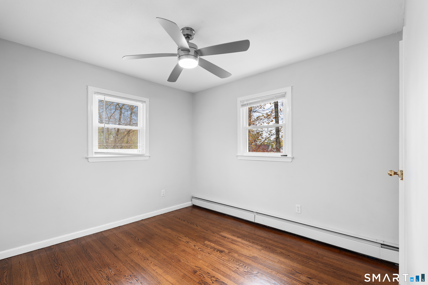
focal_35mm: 16
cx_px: 214
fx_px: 190
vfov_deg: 73.7
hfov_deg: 96.7
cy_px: 142
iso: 400
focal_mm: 16
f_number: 5.6
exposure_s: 1/6
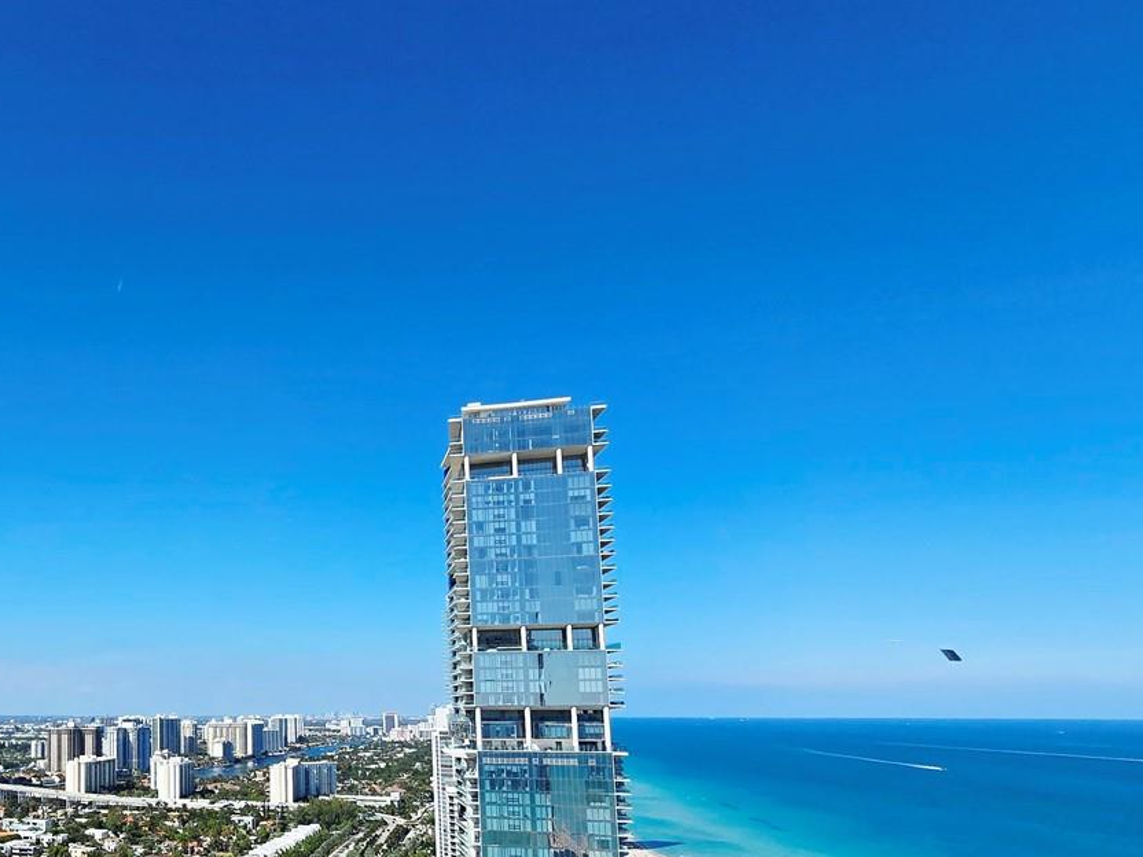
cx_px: 111
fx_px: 825
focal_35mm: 25
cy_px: 582
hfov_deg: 59.0
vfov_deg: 53.6
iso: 50
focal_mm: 2.2
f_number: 2.2
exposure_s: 1/5000
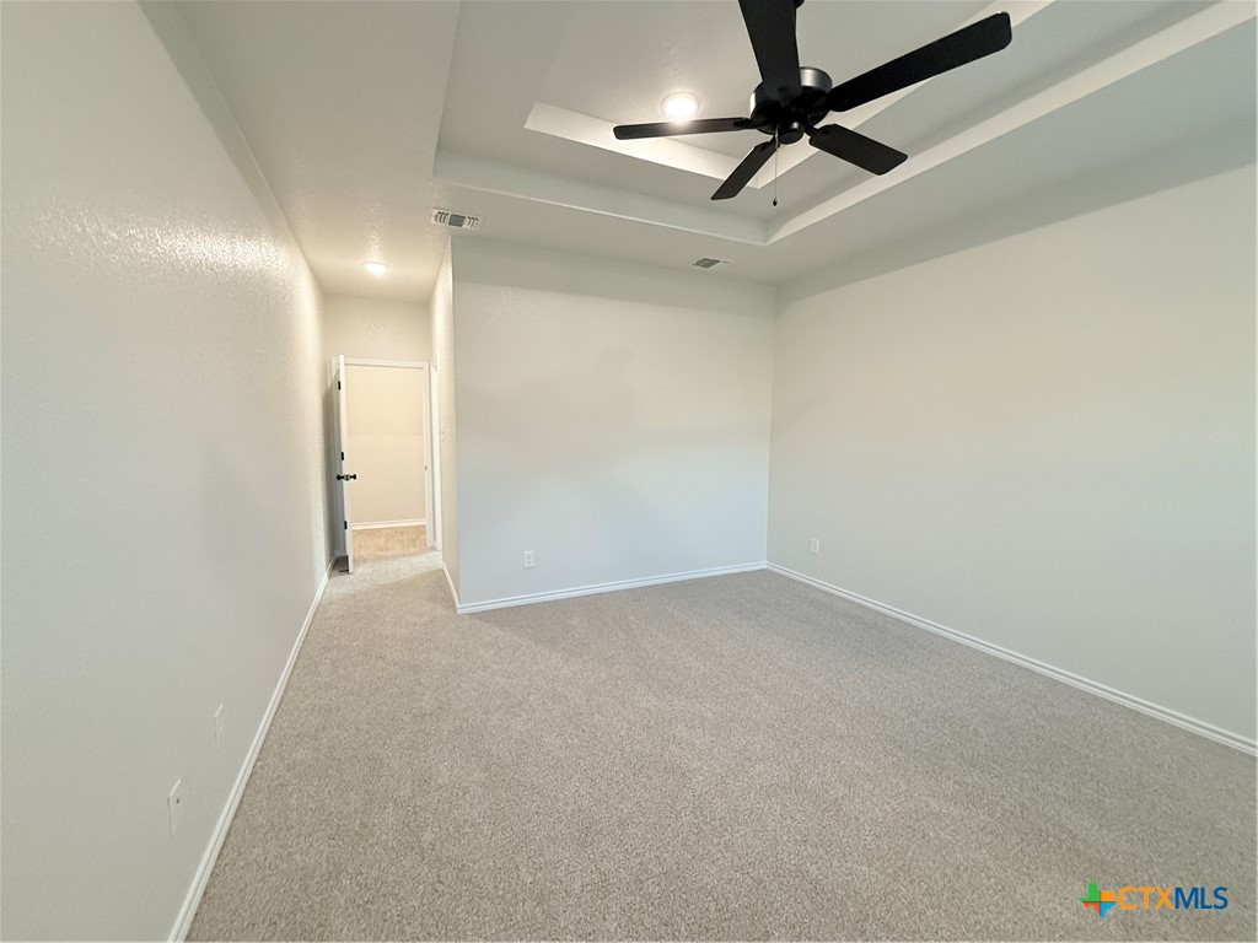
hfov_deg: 102.1
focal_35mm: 14
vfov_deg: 85.7
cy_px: 472
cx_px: 629
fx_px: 509
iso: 320
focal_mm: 2.22
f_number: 2.2
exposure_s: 1/120
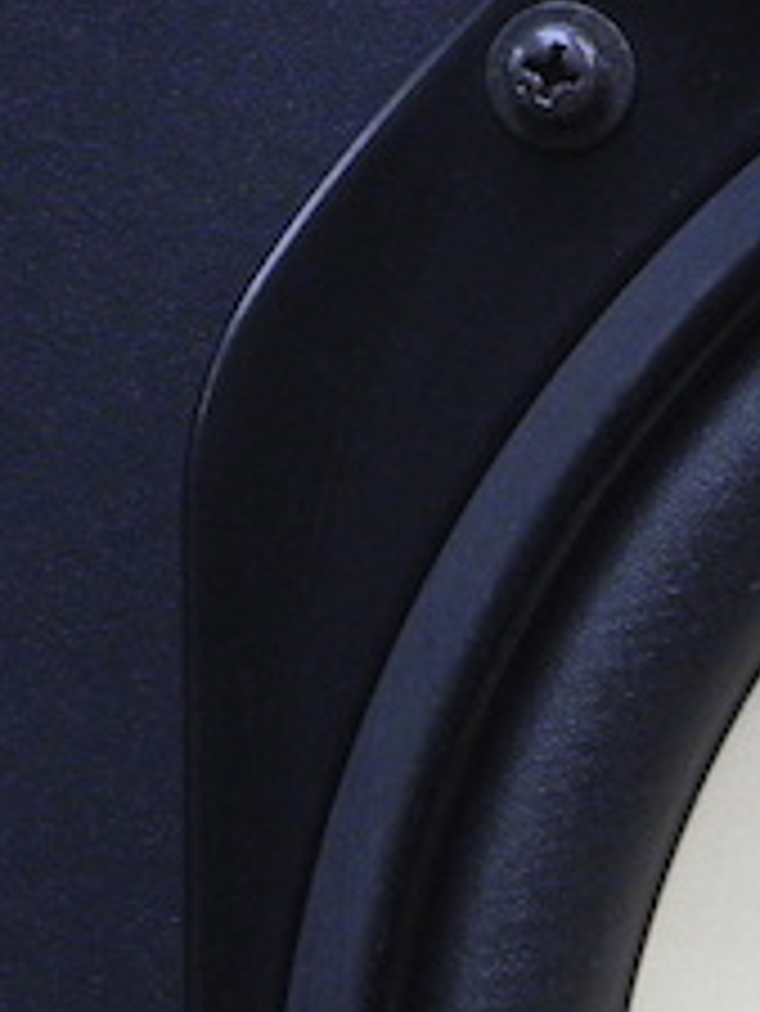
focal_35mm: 290
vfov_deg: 6.8
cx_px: 1691
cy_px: 1219
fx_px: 8481
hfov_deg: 5.0
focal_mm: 14.5
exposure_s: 1/25.6
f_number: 4
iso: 400
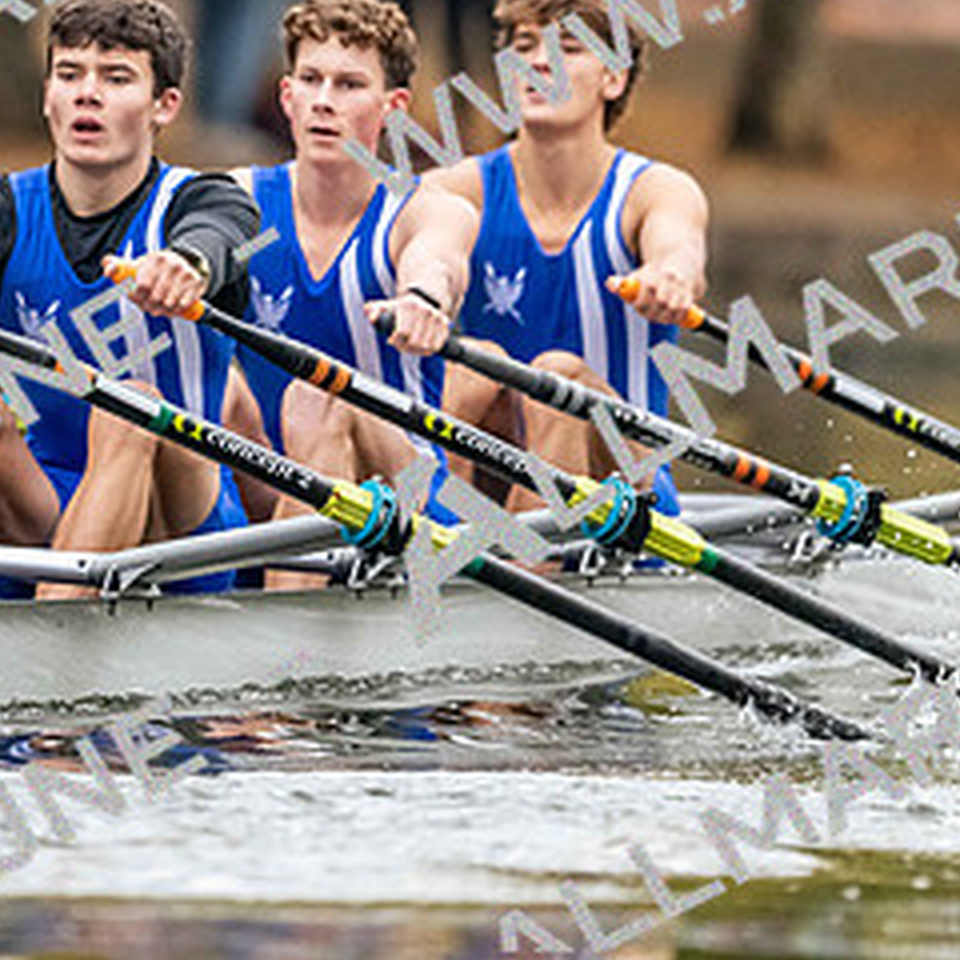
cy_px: 266
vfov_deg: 2.1
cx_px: 52
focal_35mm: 823
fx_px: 25823
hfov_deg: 2.1
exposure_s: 1/2500
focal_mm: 400
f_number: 4.5
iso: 7200
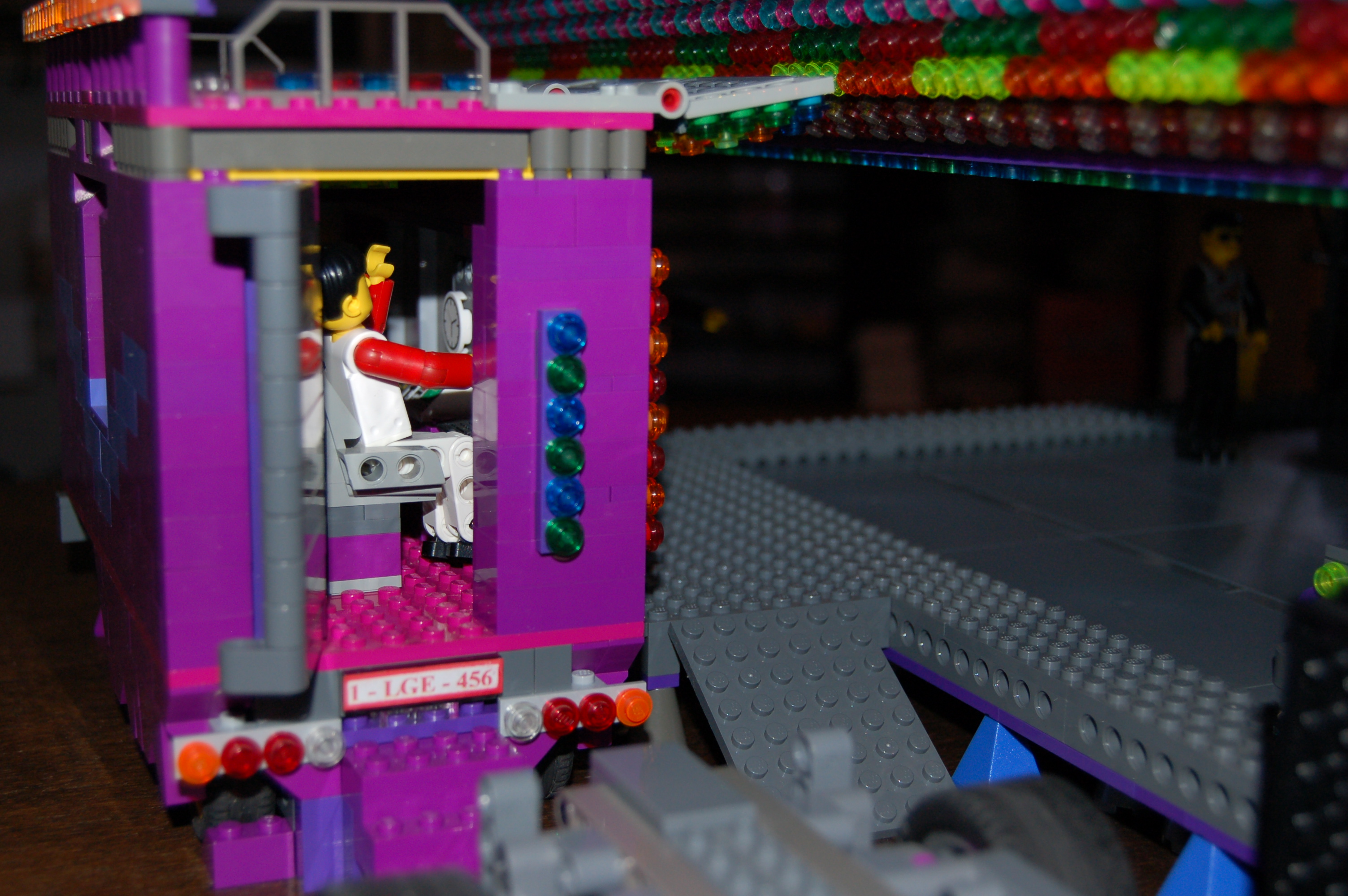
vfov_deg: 28.0
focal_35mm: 48
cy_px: 448
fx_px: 1796
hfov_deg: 41.1
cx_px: 674
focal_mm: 32
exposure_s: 1/60
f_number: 4.5
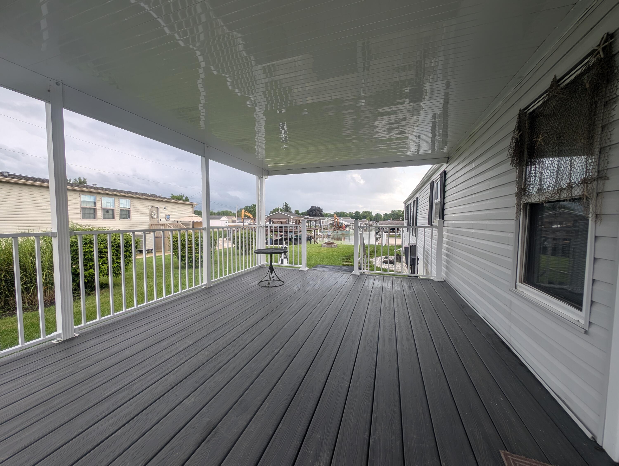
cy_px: 233
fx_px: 215
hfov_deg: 110.5
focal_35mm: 12
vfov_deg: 94.6
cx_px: 310
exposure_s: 1/586
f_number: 1.95
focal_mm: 2.23
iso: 41
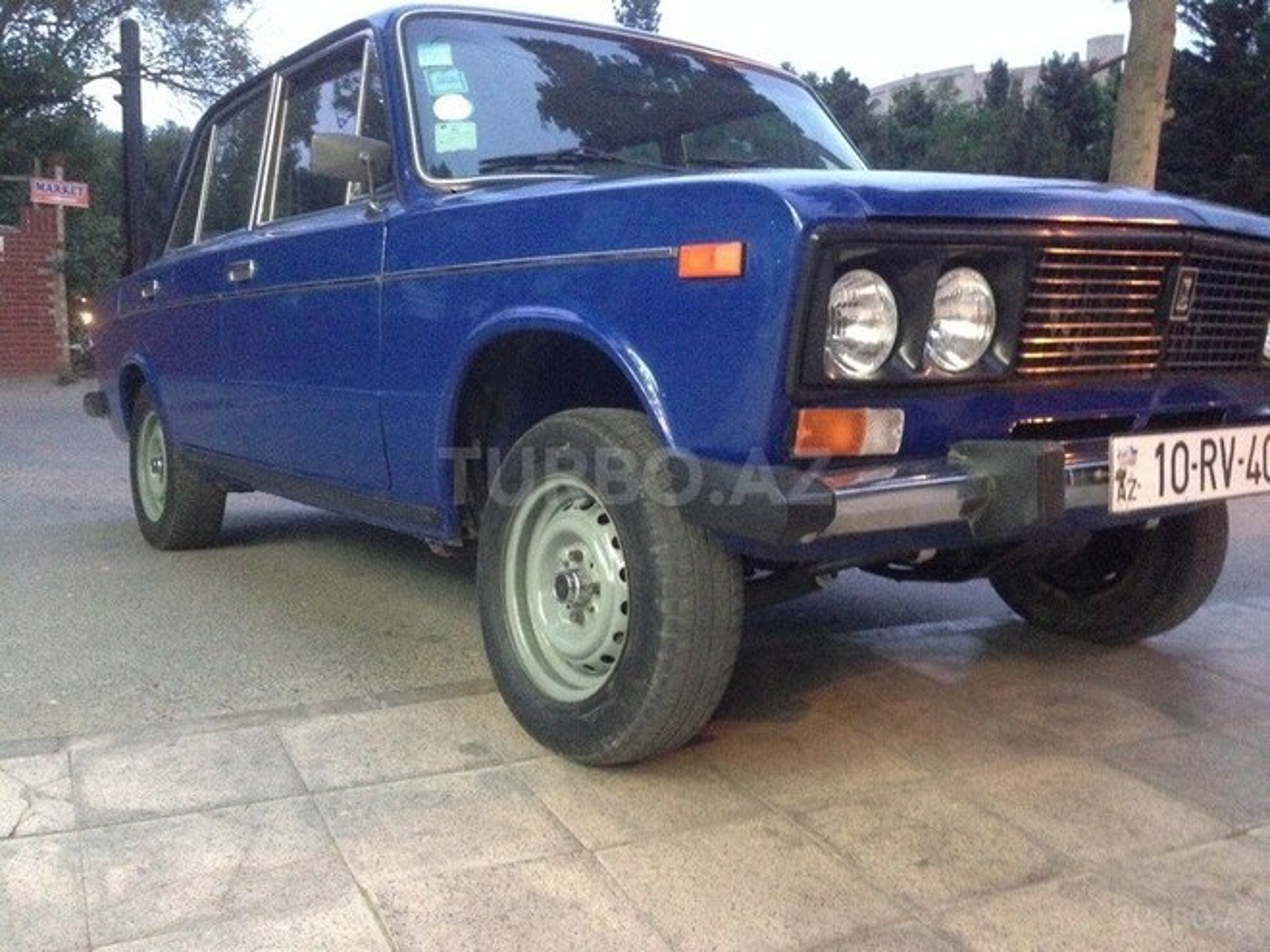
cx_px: 635
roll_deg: -1.2
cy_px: 476
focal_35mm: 33
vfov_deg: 42.9
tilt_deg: -7.2
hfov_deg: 55.4
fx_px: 1211
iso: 800
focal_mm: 4.12
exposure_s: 1/15
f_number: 2.4
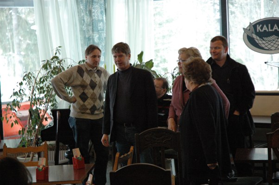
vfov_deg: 13.0
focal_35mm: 105
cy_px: 92
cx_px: 140
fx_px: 813
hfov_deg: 19.5
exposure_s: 1/60
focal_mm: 70
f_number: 4.5
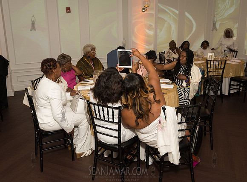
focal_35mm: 30
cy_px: 77
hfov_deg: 60.9
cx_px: 116
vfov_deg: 46.6
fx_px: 210
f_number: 4
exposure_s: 1/400
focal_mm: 24
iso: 2500
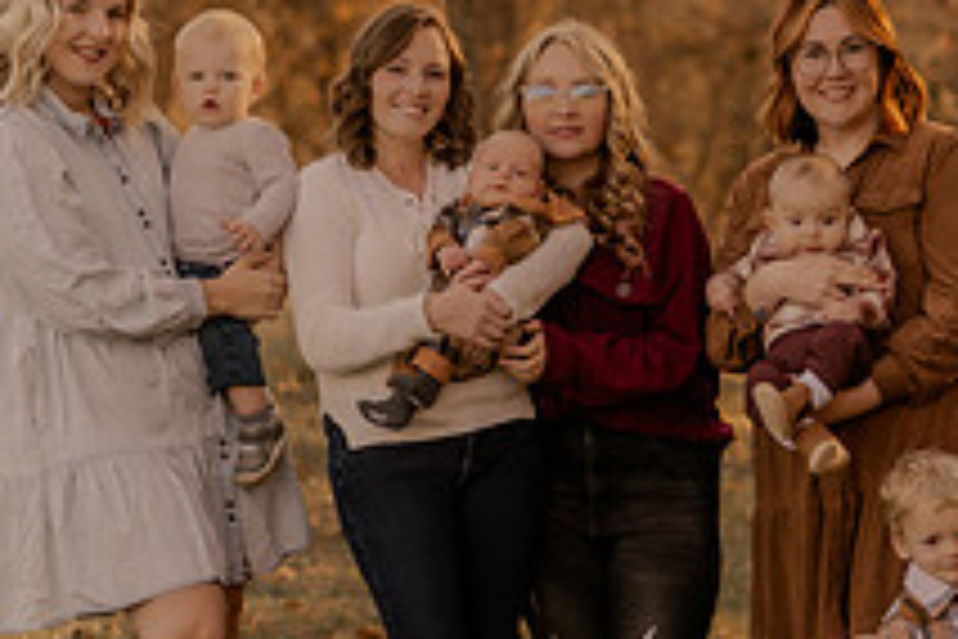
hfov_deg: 8.9
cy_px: 353
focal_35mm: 231
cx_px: 522
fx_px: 6147
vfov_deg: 5.9
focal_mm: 85
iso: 200
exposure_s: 1/320
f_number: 2.8
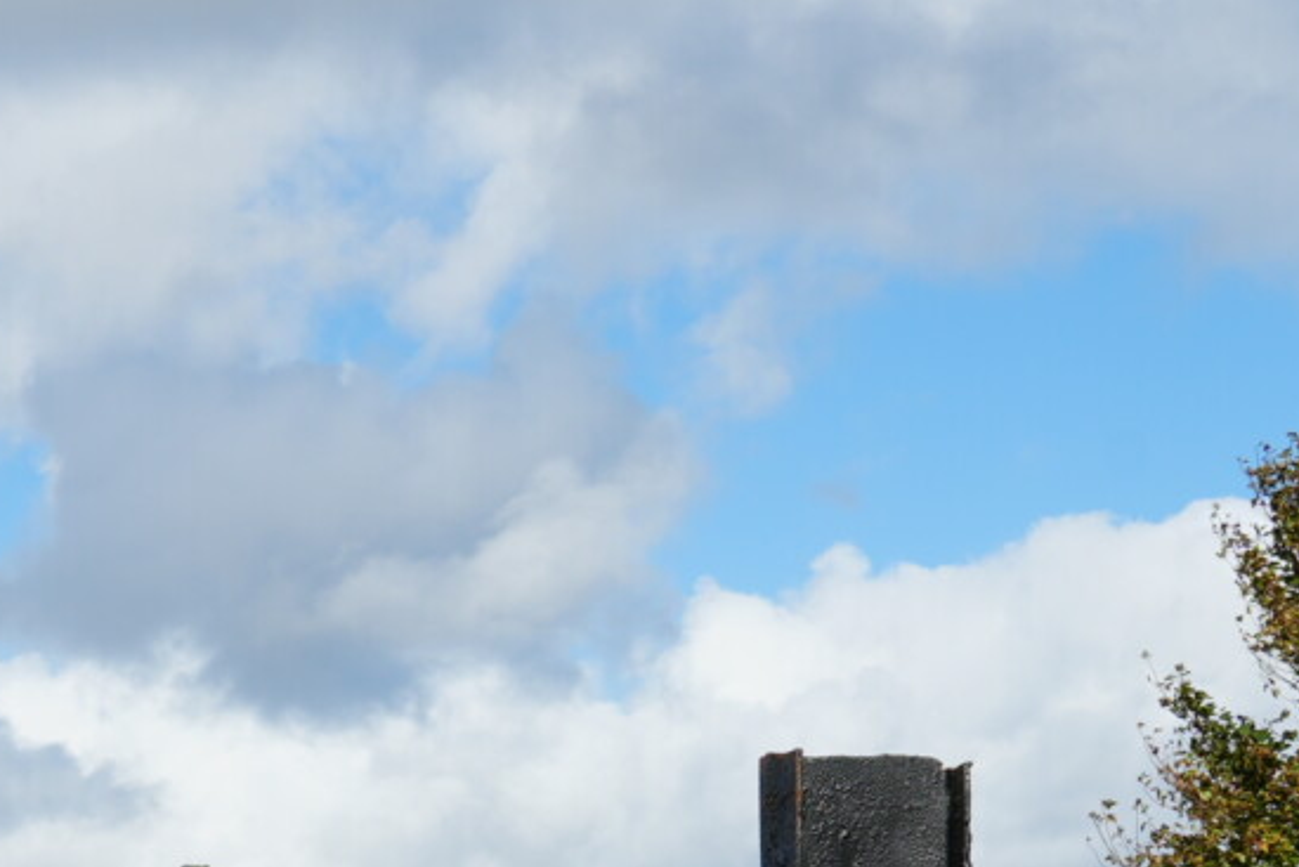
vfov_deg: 9.8
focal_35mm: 135
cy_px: 1315
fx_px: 4872
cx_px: 456
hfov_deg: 15.2
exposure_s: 1/200
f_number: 10
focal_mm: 29
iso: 100
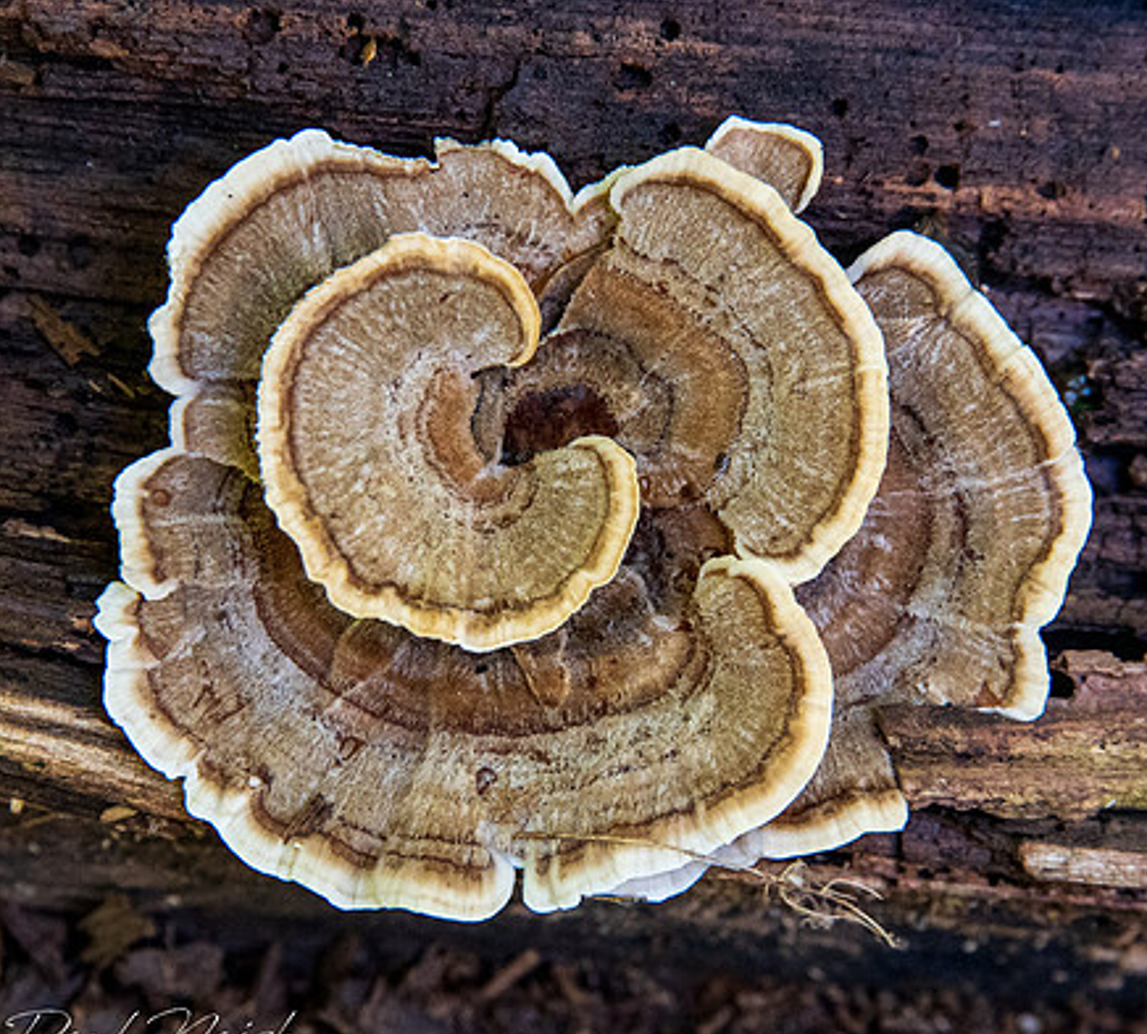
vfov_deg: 3.7
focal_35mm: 449
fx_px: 16024
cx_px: 603
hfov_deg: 4.1
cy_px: 557
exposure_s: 1/80
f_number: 10
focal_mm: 300
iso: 4000
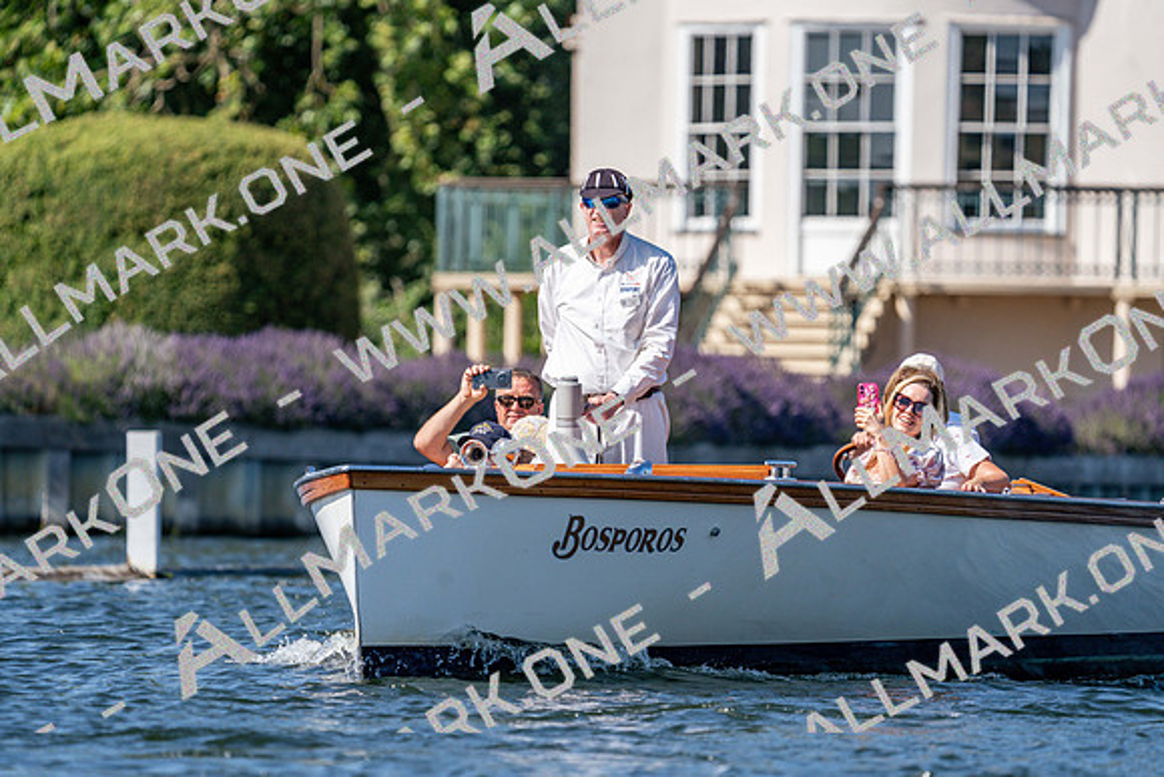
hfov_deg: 5.2
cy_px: 388
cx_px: 582
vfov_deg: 3.4
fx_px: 12936
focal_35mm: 400
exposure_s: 1/1600
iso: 250
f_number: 6.3
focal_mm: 400
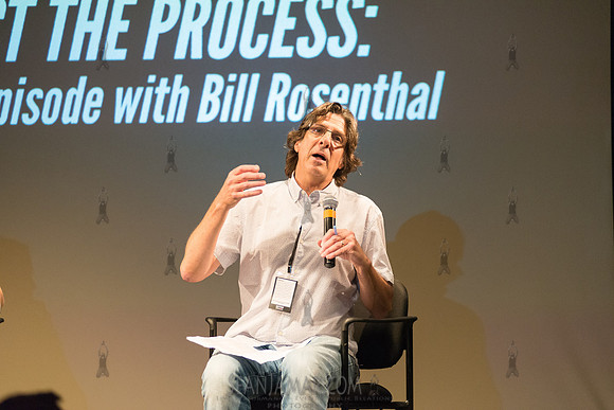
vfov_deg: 11.4
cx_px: 307
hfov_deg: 17.1
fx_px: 2047
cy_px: 205
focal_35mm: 120
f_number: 2.8
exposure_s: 1/200
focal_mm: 120
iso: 4000
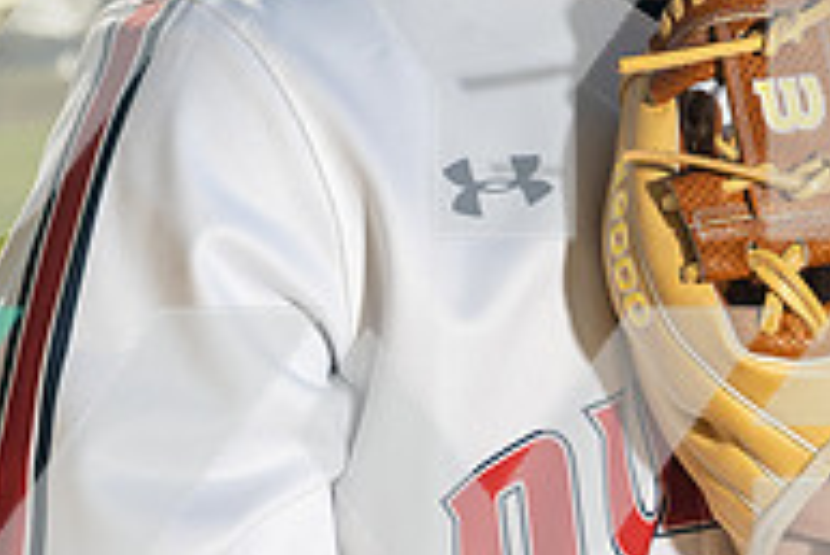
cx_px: 684
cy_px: 15
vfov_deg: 10.1
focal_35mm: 135
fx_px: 3115
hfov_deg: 15.1
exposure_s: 1/200
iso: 500
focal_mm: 45
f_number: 5
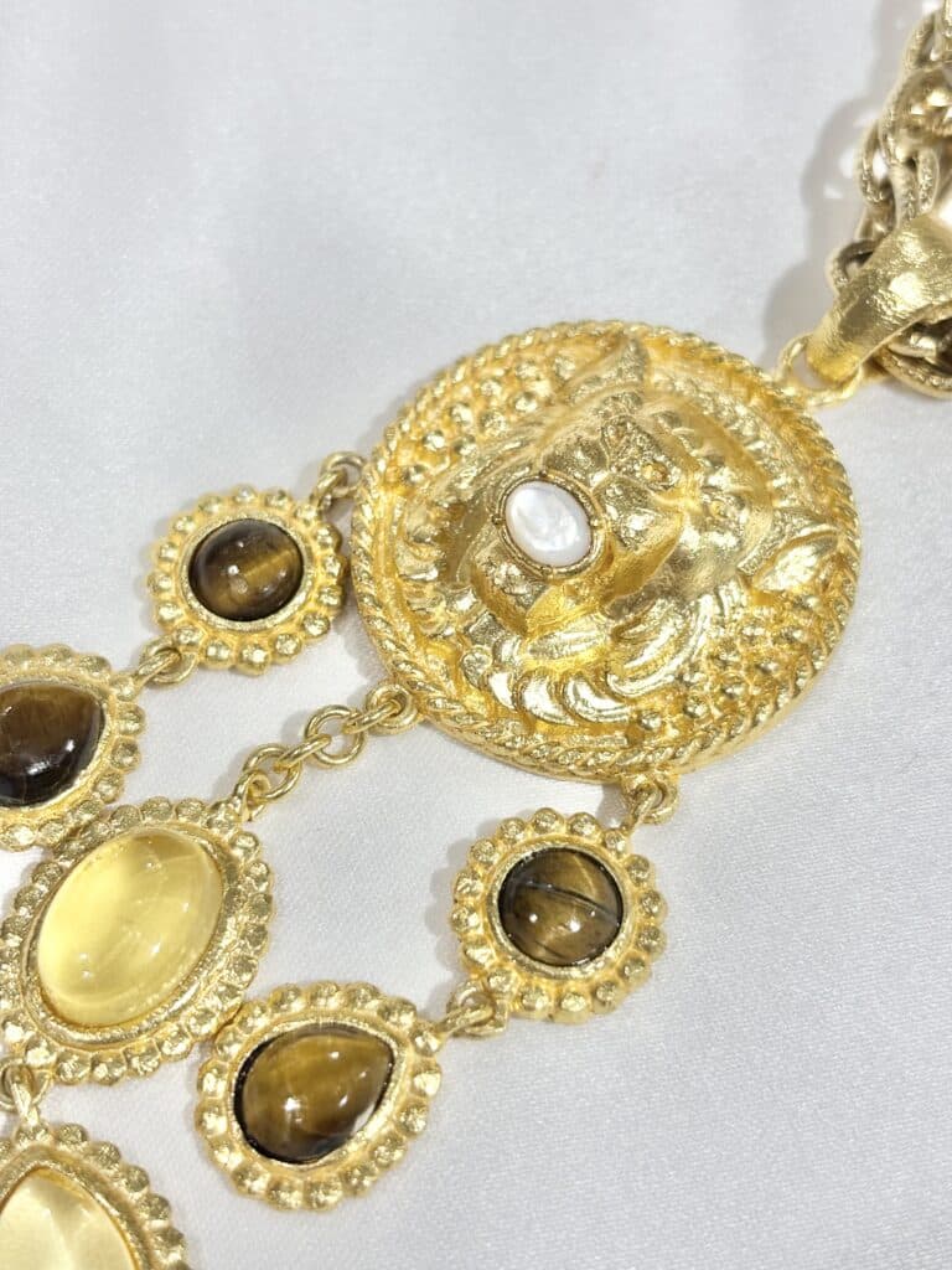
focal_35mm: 52
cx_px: 476
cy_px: 635
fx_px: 1907
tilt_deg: -58.6
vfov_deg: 36.8
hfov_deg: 28.0
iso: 32
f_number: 1.6
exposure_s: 1/236
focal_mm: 5.96
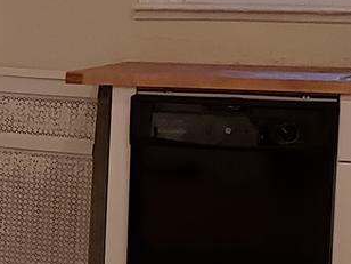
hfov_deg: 10.8
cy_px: 198
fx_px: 1754
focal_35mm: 173
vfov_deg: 8.6
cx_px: -243
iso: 200
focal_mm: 4.3
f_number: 1.5
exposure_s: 1/60
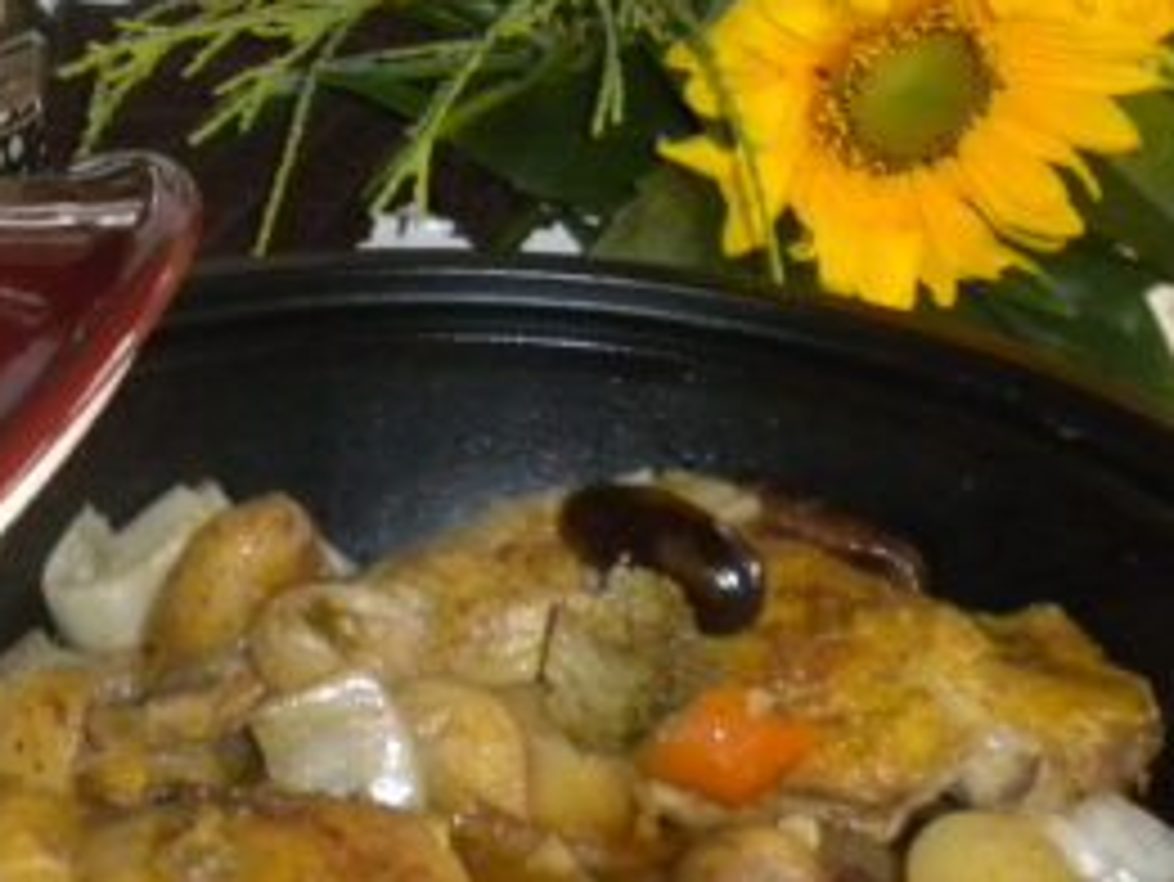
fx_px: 3698
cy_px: -50
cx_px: 274
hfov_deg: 17.9
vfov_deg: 13.4
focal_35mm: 109
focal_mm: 6.6
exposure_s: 1/30
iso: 400
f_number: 3.5
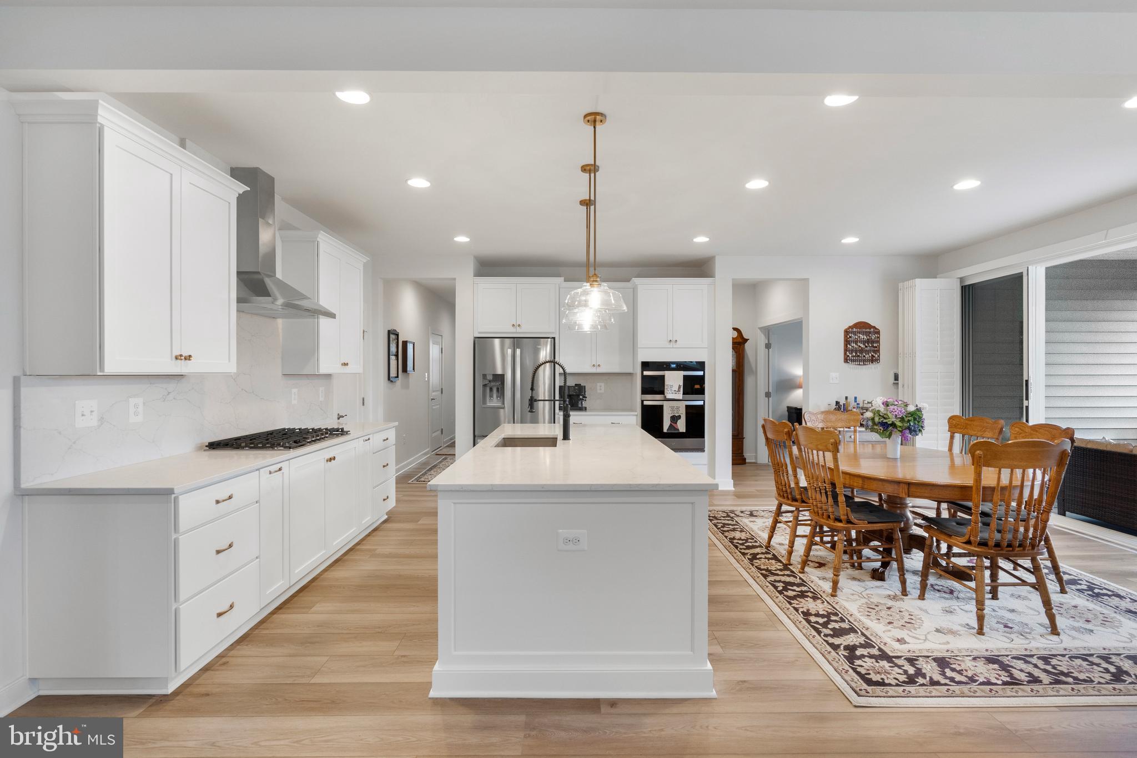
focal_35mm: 16
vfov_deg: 73.7
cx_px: 568
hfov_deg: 96.7
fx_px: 505
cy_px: 379
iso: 1250
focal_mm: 16
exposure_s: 1/2.5
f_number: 8
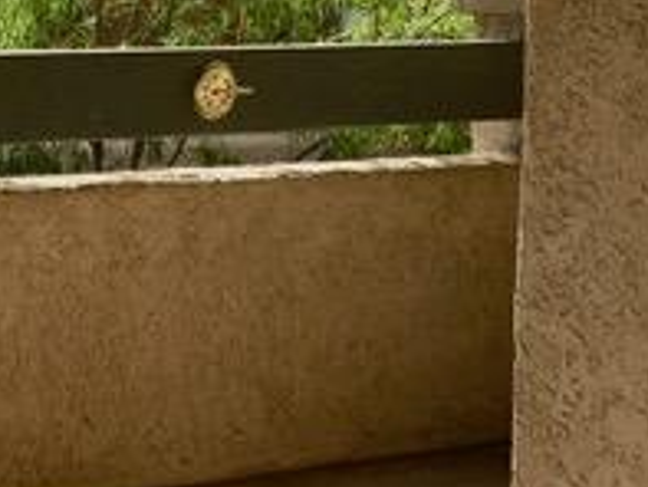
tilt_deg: -2.9
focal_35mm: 94
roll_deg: -1.1
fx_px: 1761
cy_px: -3
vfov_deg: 15.4
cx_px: -280
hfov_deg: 18.8
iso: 25
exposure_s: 1/1202
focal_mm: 4.15
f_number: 2.2
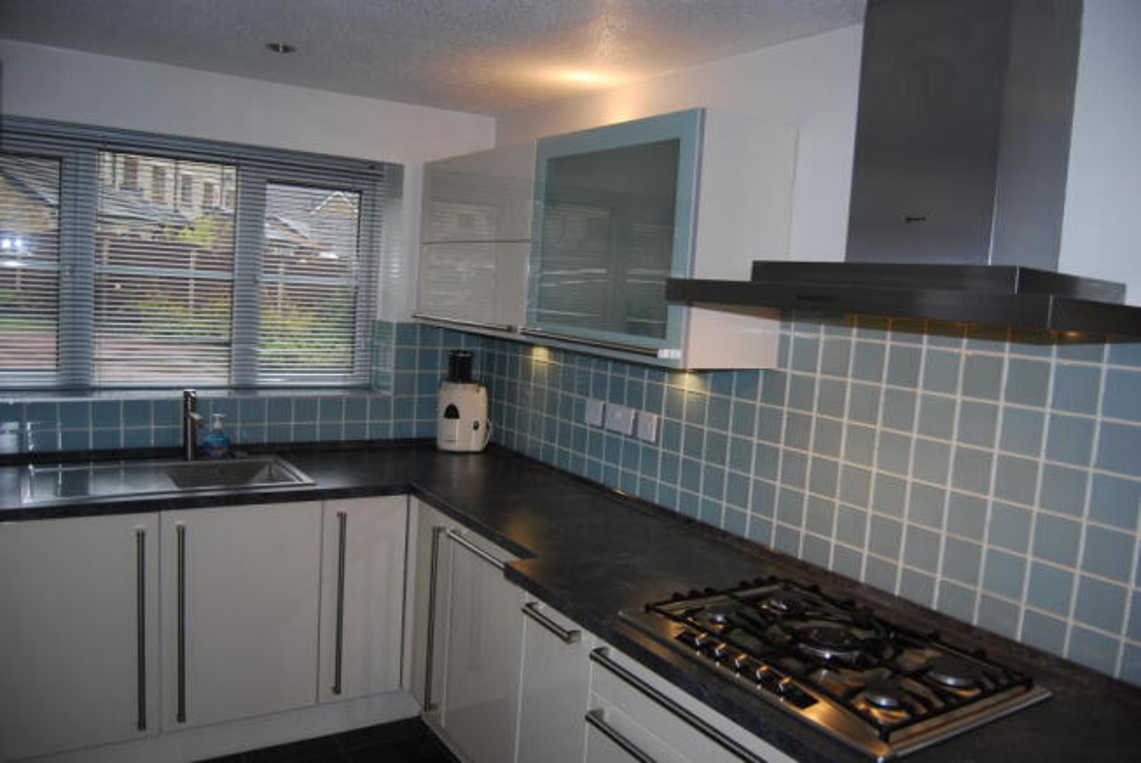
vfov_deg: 48.0
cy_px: 382
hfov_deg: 67.3
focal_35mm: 27
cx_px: 570
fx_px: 857
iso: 200
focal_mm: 18
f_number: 3.5
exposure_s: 1/60
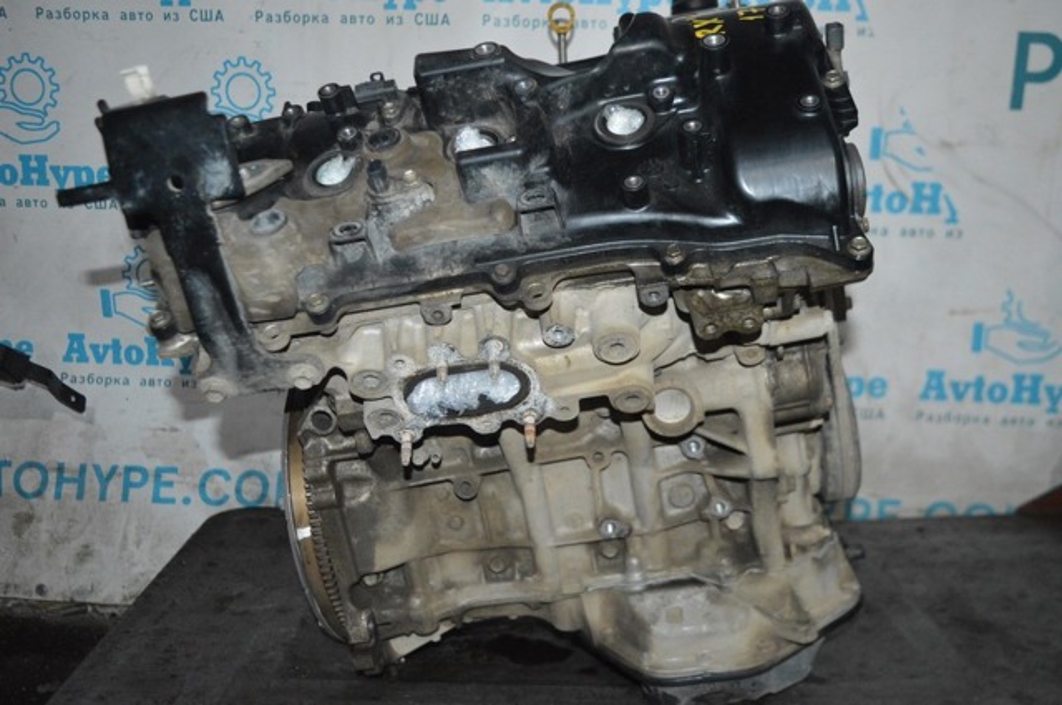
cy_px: 352
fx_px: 1061
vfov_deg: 36.8
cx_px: 531
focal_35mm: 36
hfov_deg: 53.2
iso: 3200
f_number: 4
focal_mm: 24
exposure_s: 1/60
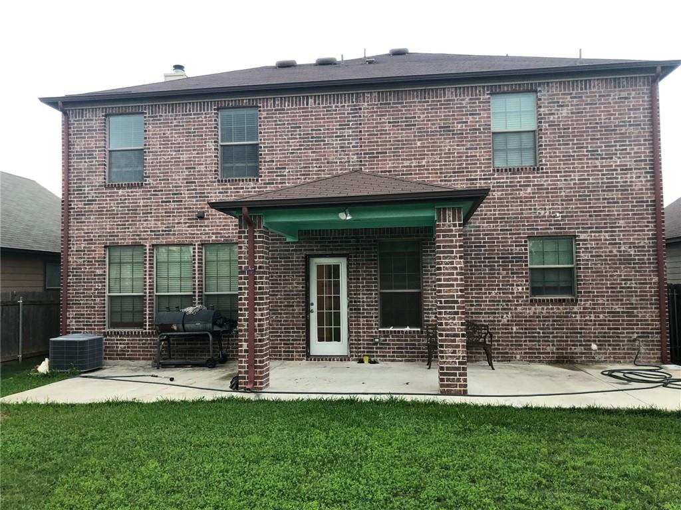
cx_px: 340
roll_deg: +2.0
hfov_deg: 63.4
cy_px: 255
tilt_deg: +3.1
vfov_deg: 49.7
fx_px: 551
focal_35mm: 28
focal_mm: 4
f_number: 1.8
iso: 32
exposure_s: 1/30
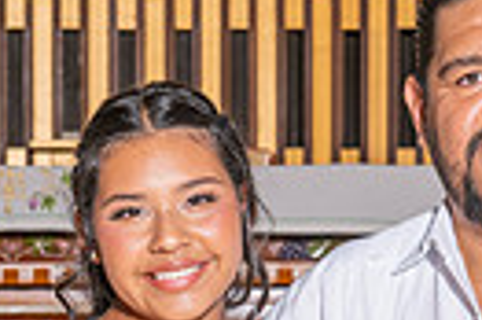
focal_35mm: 244
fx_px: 3263
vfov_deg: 5.6
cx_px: 195
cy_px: 487
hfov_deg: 8.4
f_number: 7.1
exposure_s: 1/160
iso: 320
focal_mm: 55
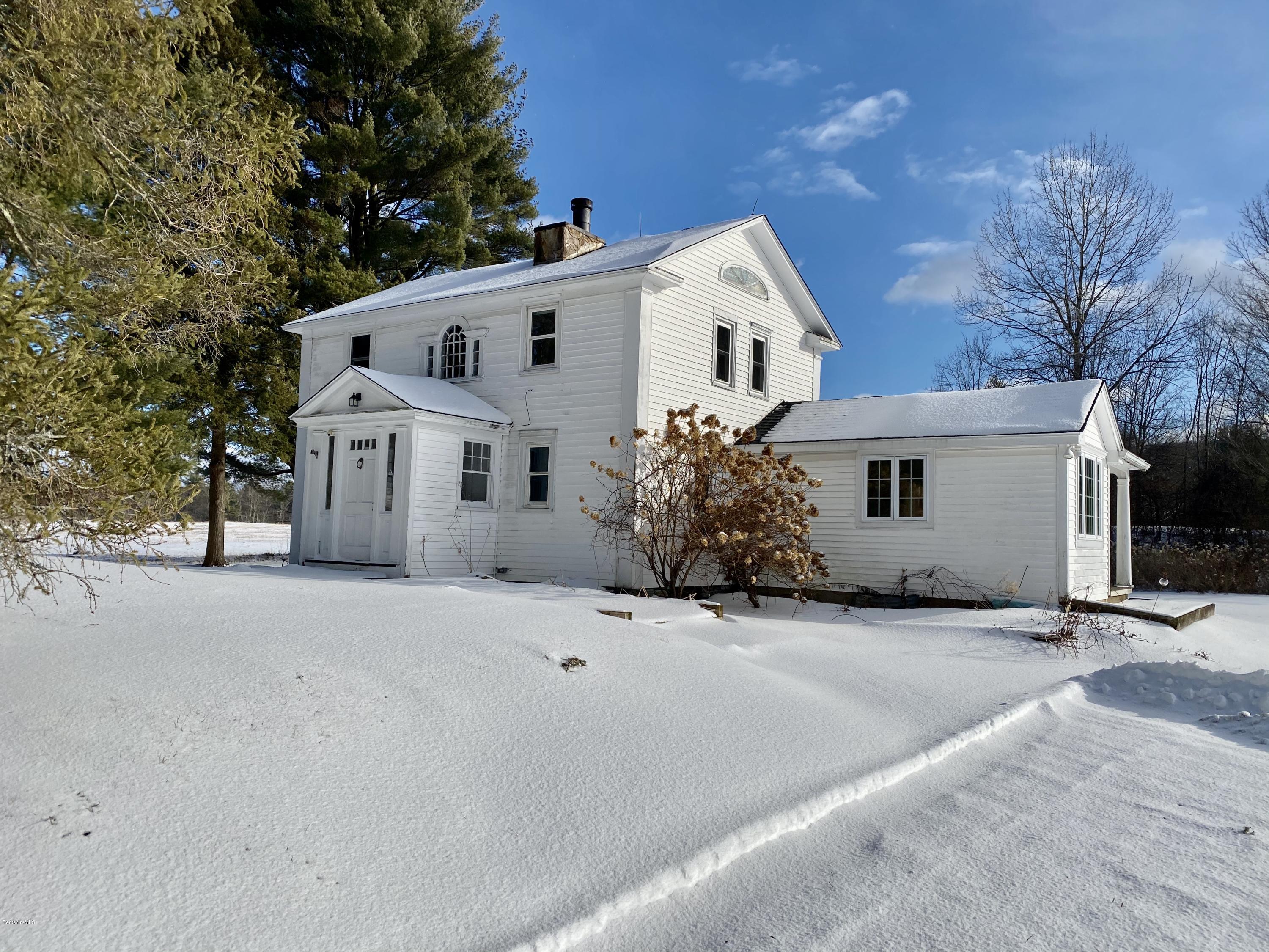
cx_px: 634
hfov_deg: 67.3
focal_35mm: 26
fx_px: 953
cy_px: 476
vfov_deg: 53.1
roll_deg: -1.7
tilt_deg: +3.7
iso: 32
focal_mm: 4.25
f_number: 1.8
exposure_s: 1/6098
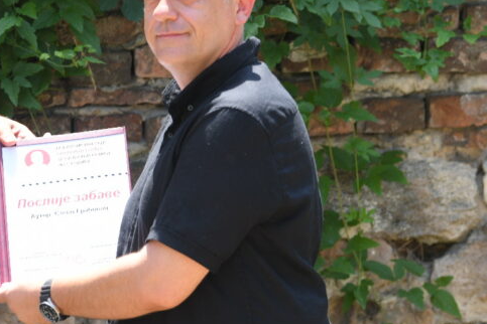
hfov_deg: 8.8
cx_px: 3
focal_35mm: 233
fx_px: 3152
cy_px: 93
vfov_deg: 5.9
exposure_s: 1/400
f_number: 4
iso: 200
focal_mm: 110
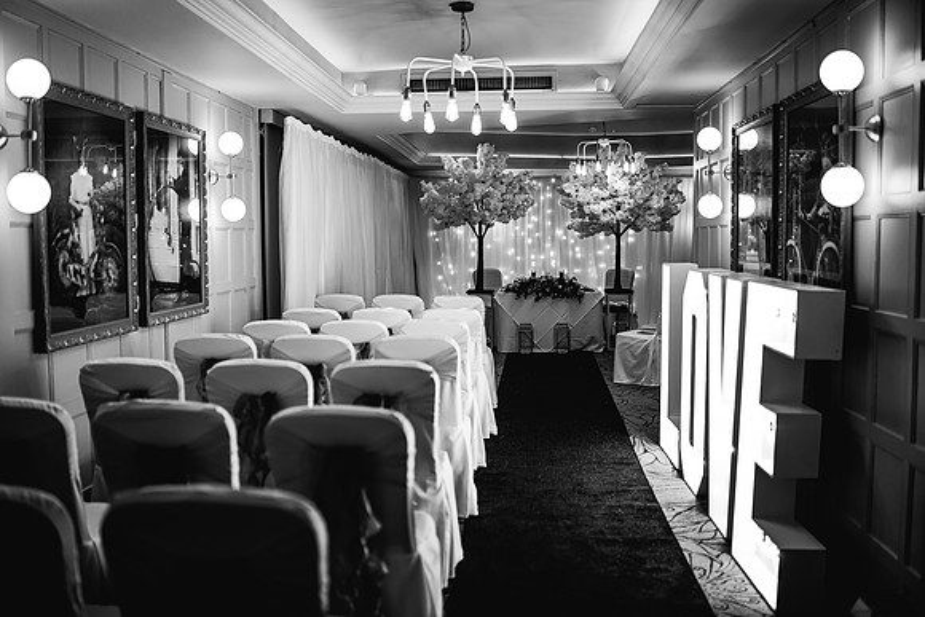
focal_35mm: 35
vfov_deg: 37.7
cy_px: 308
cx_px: 462
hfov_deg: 54.2
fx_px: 905
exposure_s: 1/500
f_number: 1.6
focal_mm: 35
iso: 1000
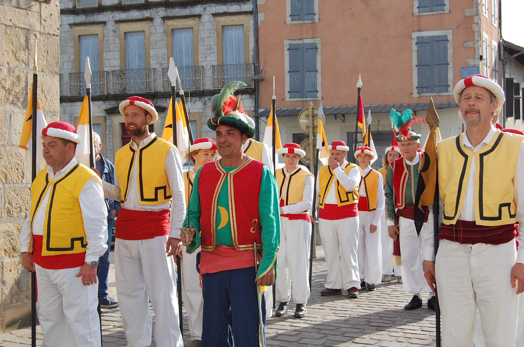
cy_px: 174
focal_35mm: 52
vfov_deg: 25.7
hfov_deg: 37.9
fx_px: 763
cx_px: 262
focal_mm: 35
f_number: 8
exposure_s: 1/250
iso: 200
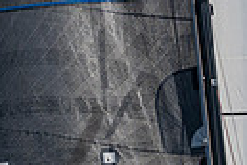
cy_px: 295
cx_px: 1
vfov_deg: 1.4
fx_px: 6586
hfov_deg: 2.1
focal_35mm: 960
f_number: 6.3
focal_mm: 170
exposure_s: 1/5000
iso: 320
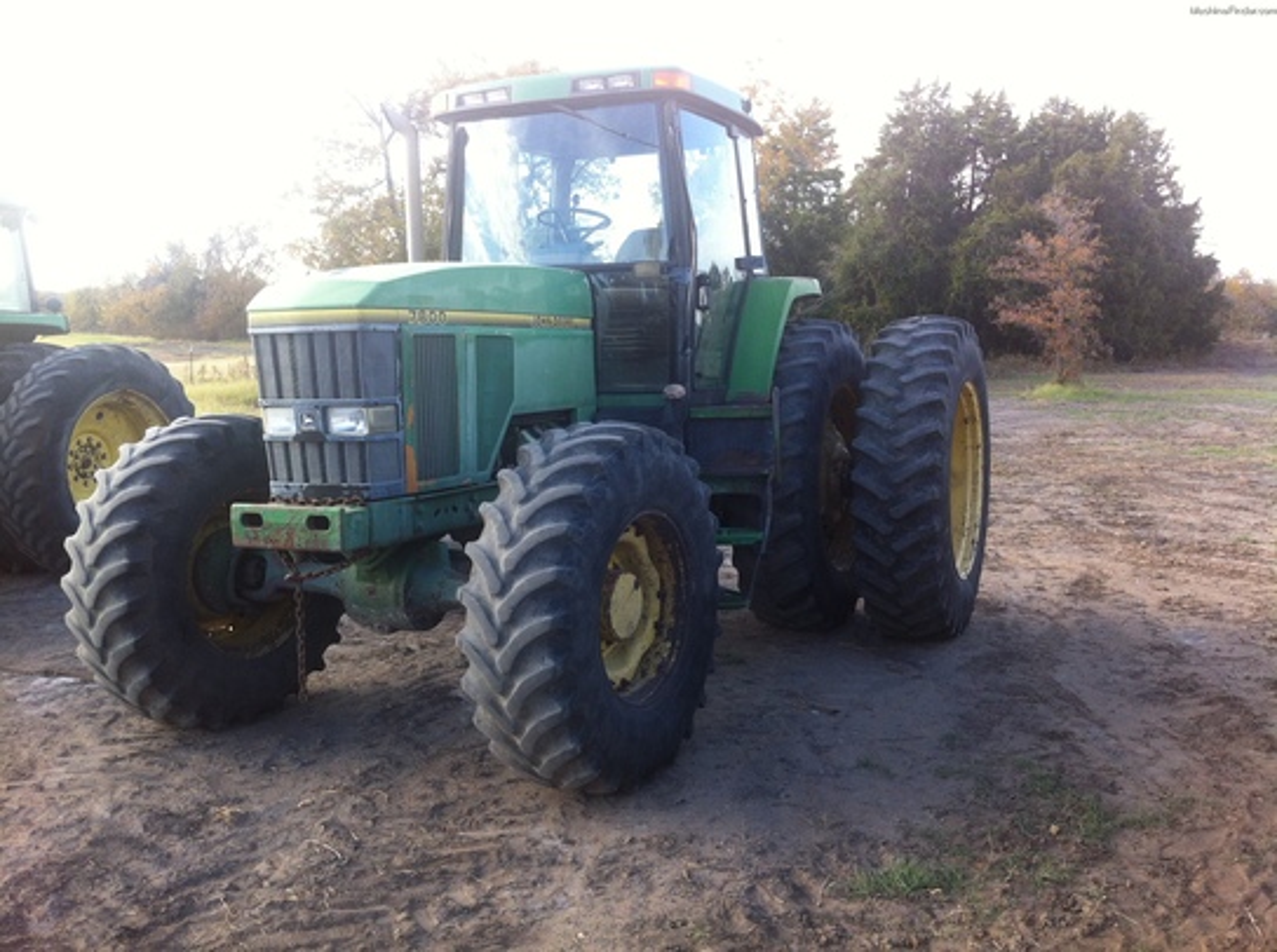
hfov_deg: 52.7
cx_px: 638
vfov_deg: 40.6
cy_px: 476
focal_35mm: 35
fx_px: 1289
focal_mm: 3.85
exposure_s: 1/133
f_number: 2.8
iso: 80
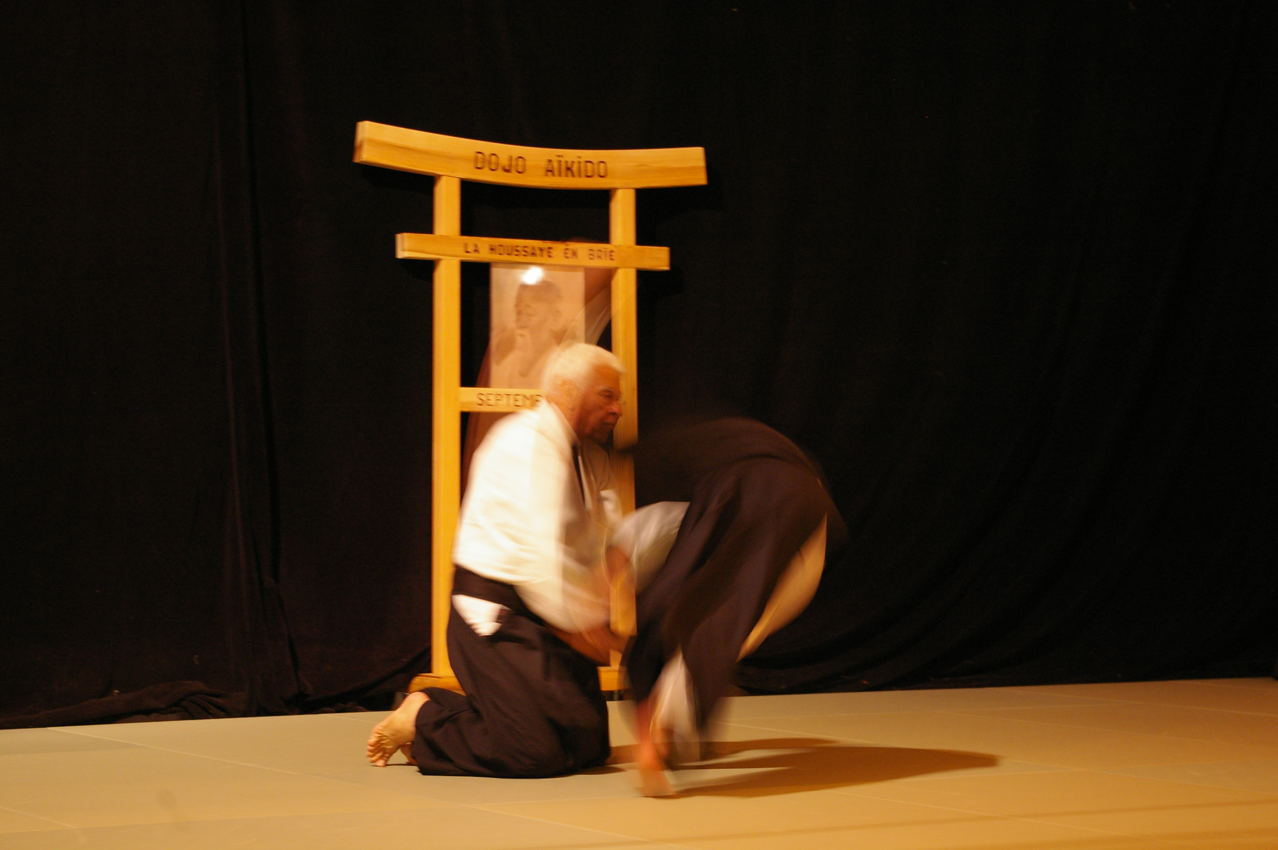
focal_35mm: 82
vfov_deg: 16.5
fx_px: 2926
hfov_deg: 24.6
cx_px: 639
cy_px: 425
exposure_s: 1/10
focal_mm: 55
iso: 800
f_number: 5.6
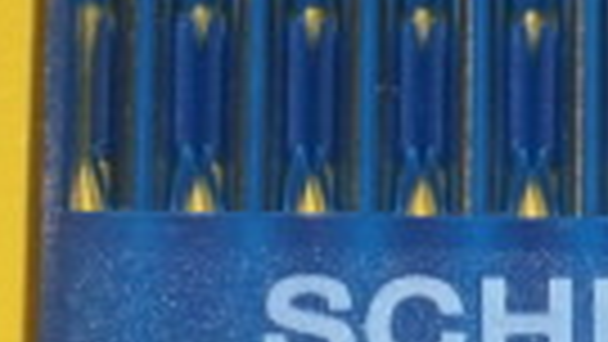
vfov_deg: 3.2
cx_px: 549
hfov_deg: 5.7
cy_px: 608
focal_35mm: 377
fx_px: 6079
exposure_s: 1/50
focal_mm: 13
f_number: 4.4
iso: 125
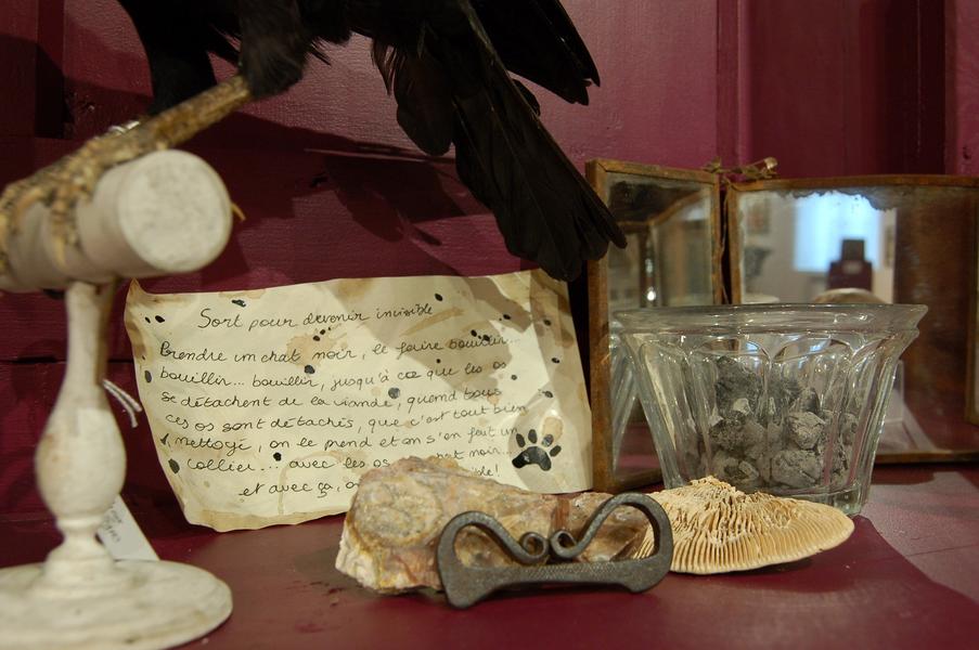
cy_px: 325
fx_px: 896
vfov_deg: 39.9
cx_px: 490
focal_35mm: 33
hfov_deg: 57.3
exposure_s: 1/20
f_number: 6.3
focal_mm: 22
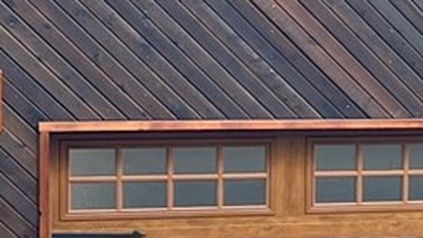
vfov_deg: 6.8
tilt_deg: -6.3
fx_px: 2007
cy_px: 164
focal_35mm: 179
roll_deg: -1.8
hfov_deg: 11.5
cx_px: 640
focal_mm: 5.7
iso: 64
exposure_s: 1/146
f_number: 1.5
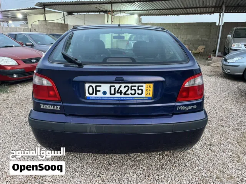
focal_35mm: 26
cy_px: 92
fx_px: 185
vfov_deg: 53.1
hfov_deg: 67.3
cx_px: 123
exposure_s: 1/50
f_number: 1.6
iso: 400
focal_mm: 5.1
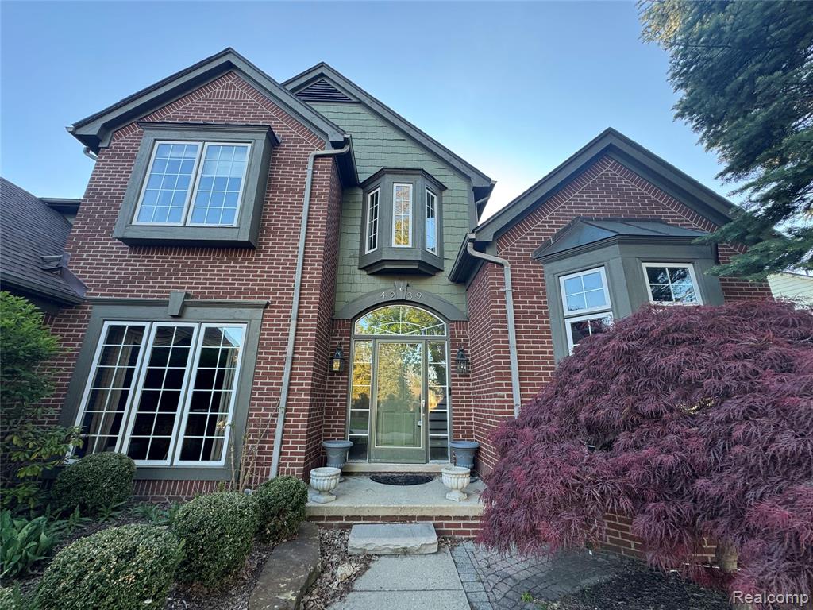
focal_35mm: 14
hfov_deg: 102.1
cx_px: 406
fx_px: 329
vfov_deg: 85.7
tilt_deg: +17.1
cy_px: 305
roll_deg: -0.8
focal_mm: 2.22
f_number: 2.2
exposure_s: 1/99
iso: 80
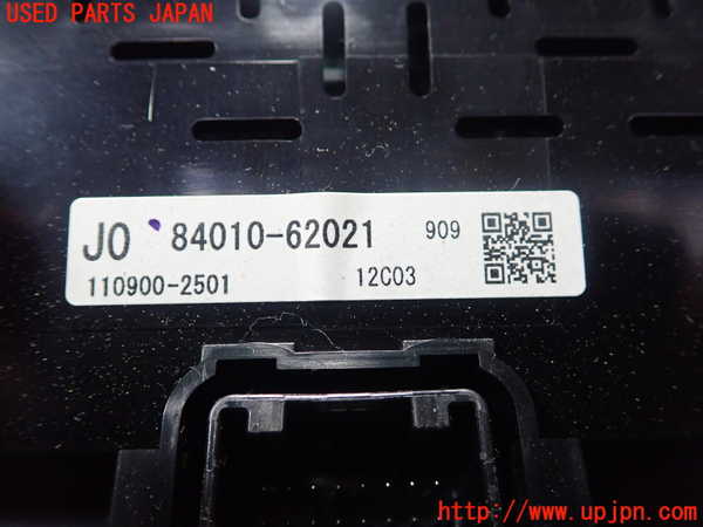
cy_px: 264
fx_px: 609
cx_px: 352
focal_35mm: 30
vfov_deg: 46.8
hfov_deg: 60.0
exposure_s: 1/125
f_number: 2.3
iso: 640
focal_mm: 5.5
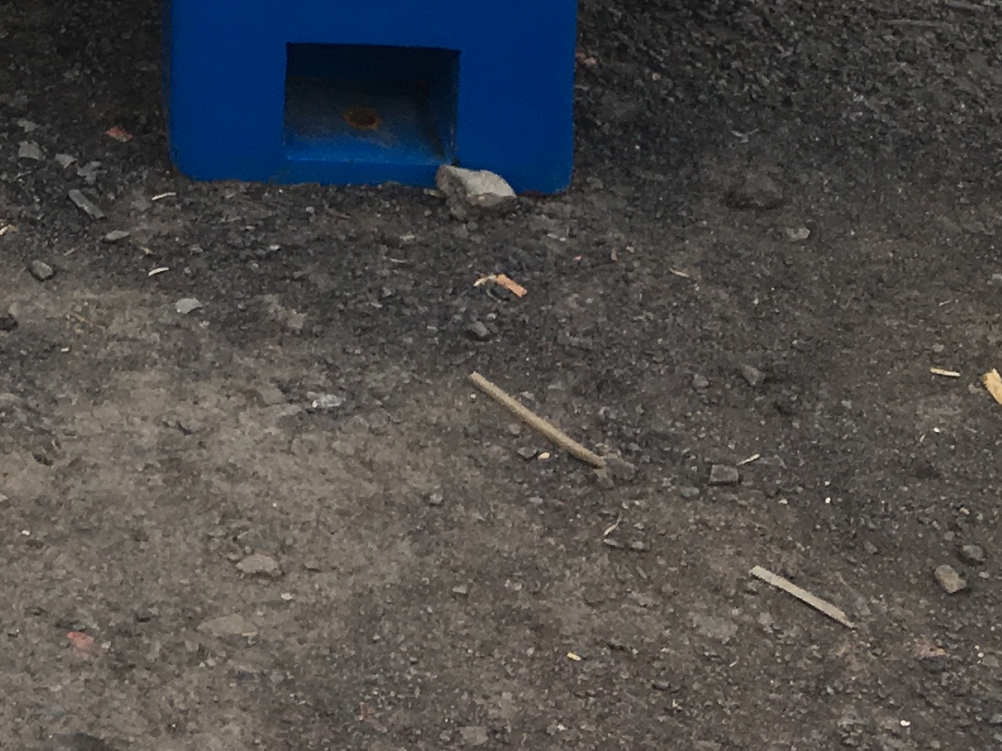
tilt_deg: -17.8
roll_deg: +4.9
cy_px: -603
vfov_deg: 12.5
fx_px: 3126
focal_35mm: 108
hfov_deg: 16.1
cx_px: -657
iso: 25
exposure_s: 1/348
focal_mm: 4.15
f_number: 2.2
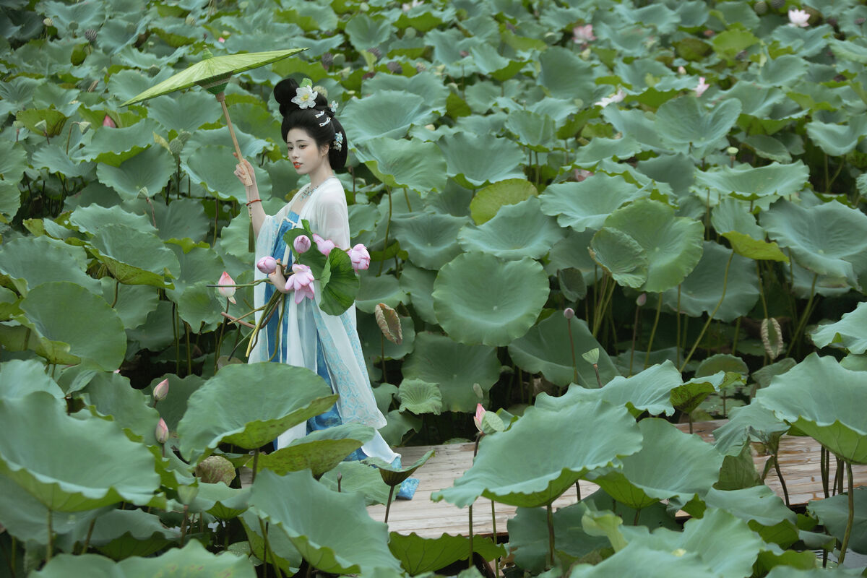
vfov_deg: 19.5
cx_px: 434
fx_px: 1686
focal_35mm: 70
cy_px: 289
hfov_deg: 28.8
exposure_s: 1/500
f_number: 2.8
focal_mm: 70
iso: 100
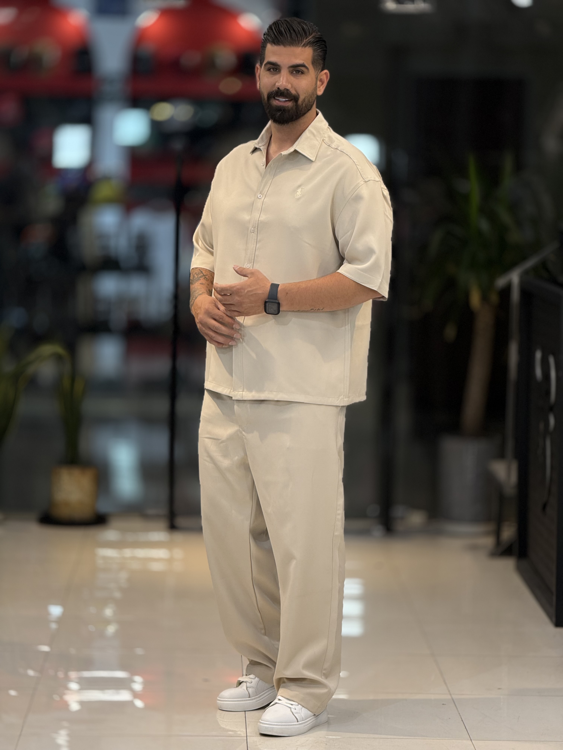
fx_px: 2602
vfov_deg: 16.4
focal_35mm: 120
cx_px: 282
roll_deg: -1.4
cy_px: 375
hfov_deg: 12.3
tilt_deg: -4.1
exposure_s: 1/109
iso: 50
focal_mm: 15.66
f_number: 2.8
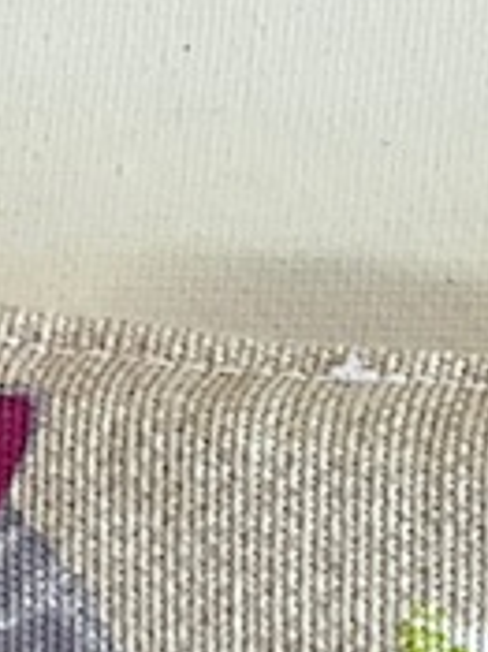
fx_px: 3990
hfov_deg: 6.6
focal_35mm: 212
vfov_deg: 7.8
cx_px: 1185
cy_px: 2101
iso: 25
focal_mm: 3
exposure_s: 1/100
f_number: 1.8
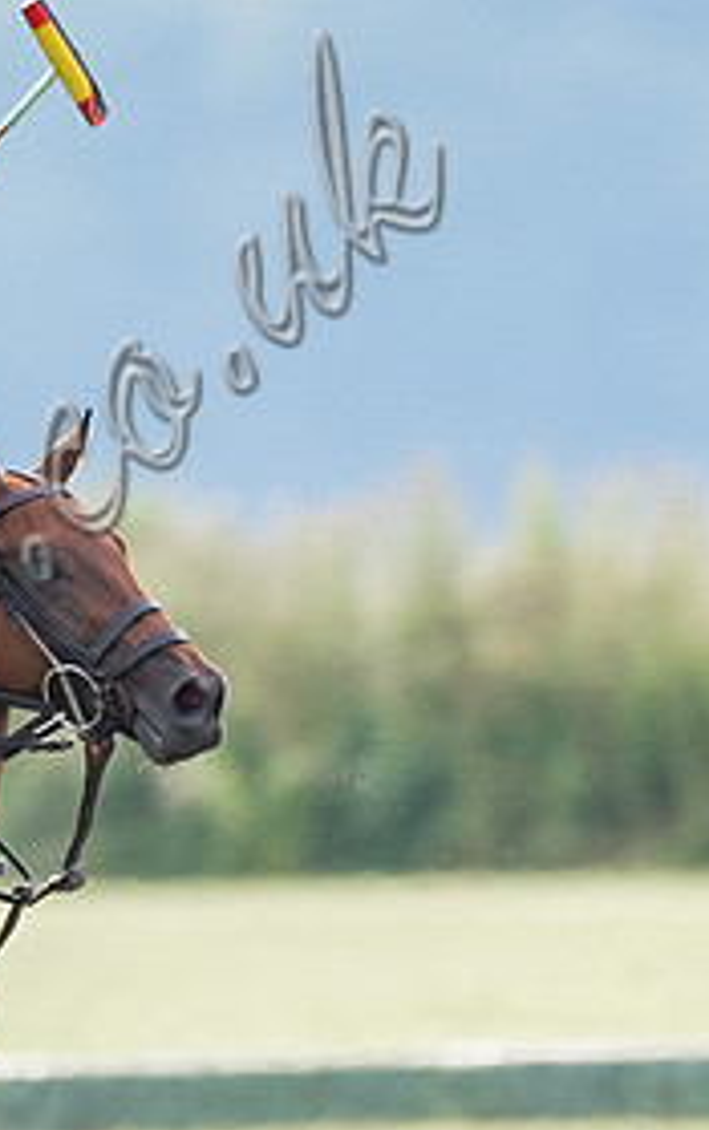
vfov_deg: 0.8
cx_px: 15
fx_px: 78387
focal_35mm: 2542
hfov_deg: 0.5
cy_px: 1078
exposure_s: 1/2000
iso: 800
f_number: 4
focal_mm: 500
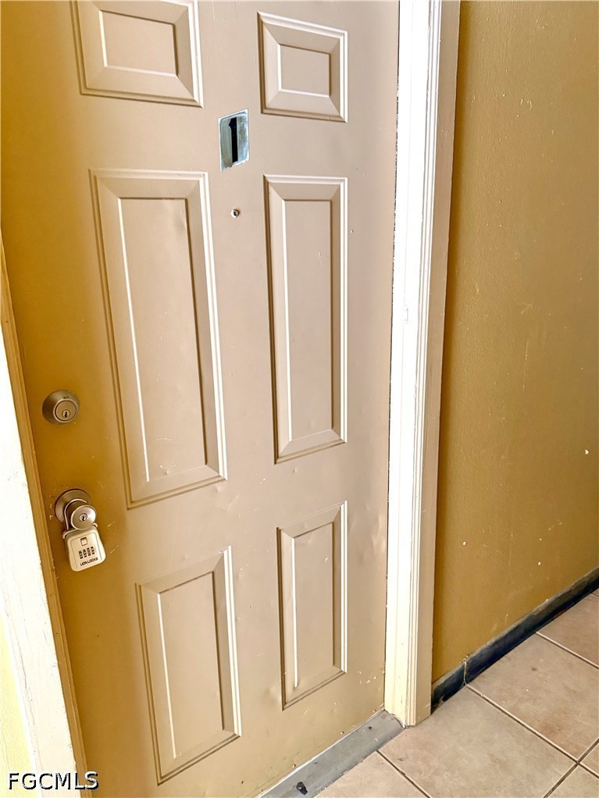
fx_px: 554
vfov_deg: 71.6
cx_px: 300
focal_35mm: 24
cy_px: 399
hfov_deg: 56.8
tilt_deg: -16.8
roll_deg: +0.5
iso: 640
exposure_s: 1/60
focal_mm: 6.76
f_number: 1.78
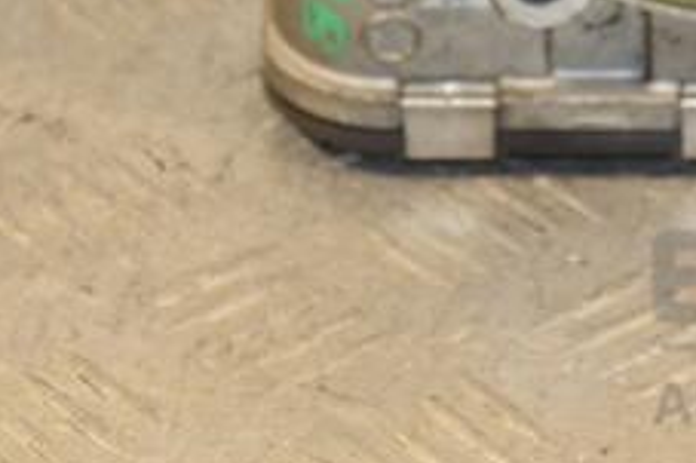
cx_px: 595
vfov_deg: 4.1
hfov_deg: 6.1
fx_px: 6517
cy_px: -132
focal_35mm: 337
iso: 800
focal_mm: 85
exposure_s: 1/200
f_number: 5.6
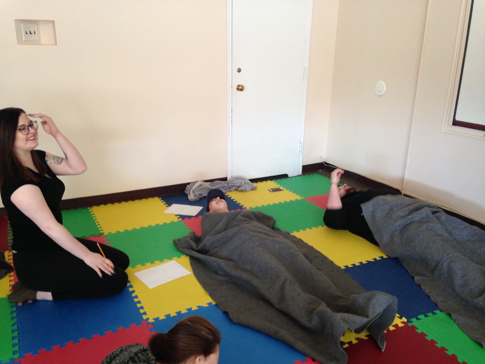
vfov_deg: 42.9
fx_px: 462
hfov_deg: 55.4
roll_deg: -0.2
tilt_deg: -17.8
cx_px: 242
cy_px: 182
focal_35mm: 33
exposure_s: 1/20
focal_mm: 4.12
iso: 160
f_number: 2.4
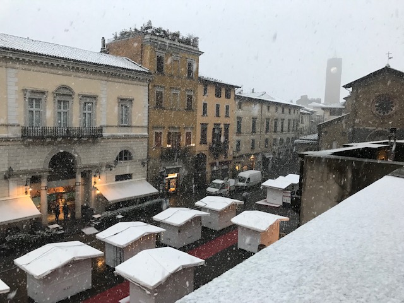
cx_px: 202
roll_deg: -2.2
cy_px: 152
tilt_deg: -1.8
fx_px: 327
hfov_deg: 63.4
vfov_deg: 49.7
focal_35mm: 28
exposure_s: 1/25
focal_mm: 3.99
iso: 32
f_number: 1.8
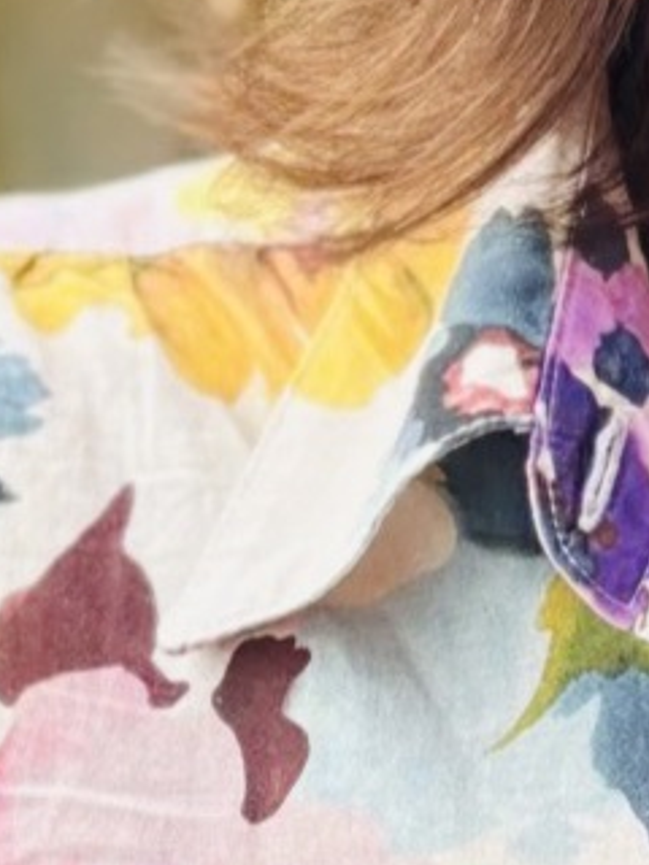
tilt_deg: -13.1
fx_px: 3250
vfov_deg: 15.1
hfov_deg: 11.0
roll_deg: -0.2
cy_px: 219
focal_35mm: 130
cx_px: 936
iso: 64
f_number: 1.6
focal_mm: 5.96
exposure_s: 1/164
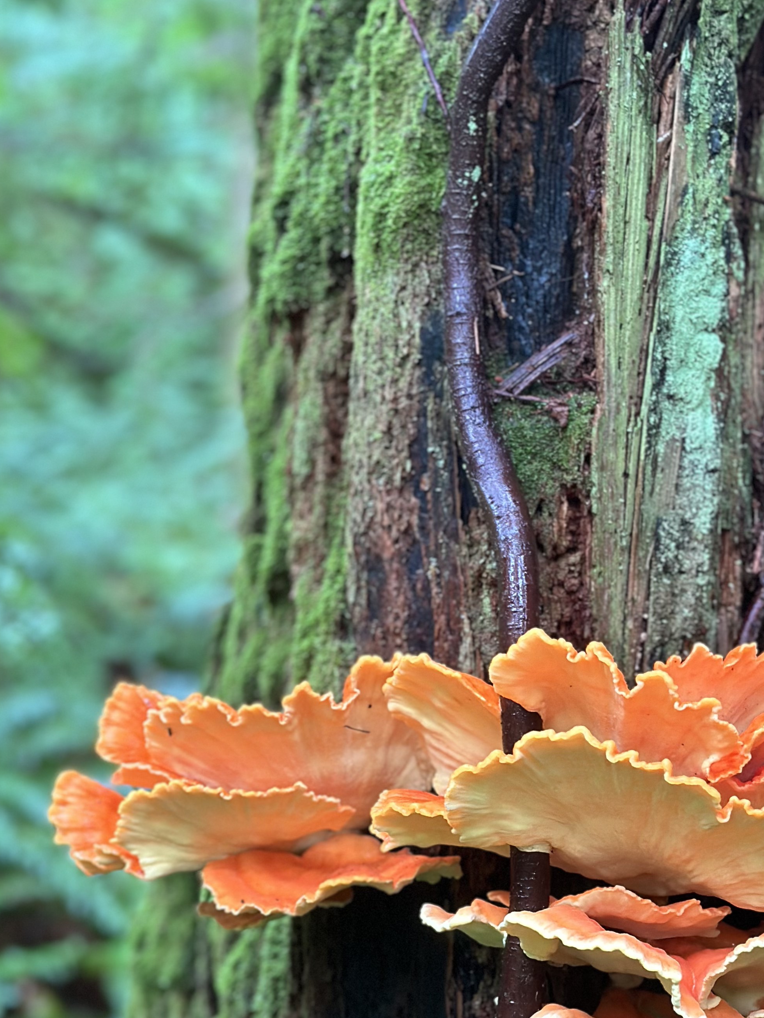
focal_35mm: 74
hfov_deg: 19.9
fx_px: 2177
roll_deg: -2.1
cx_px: 449
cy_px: 718
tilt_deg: -0.6
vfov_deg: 26.1
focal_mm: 6.86
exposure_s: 1/60
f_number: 1.78
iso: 320
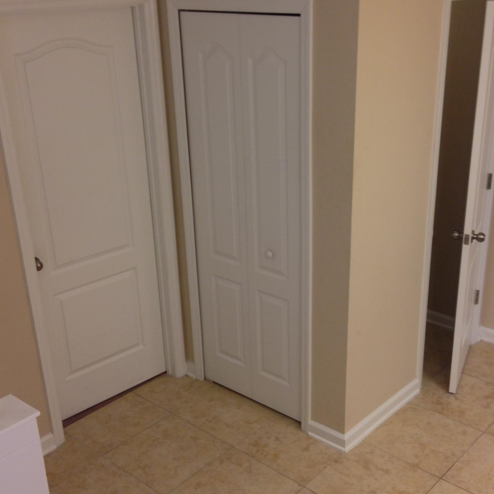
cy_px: 268
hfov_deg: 37.5
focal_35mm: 45
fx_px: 727
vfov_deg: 37.5
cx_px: 273
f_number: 2.4
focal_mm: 4.12
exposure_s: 1/24
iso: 50
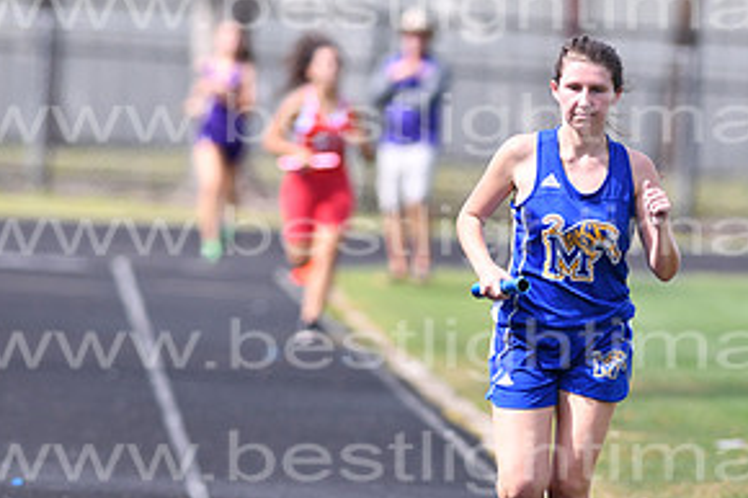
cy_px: 406
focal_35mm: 900
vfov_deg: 1.5
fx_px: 18689
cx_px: 570
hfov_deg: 2.3
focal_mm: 300
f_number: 4
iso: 200
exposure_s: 1/1250
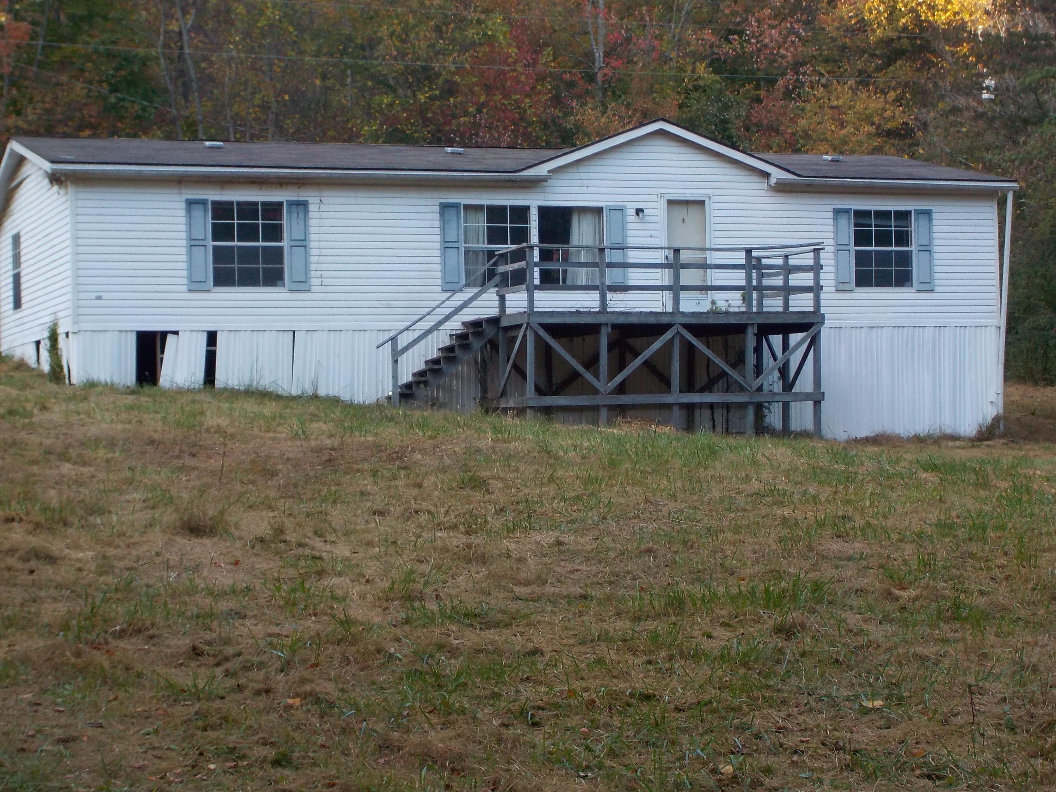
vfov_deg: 20.7
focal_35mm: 71
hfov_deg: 27.4
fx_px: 2166
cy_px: 396
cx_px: 528
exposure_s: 1/125
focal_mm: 9.7
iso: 200
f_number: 5.3
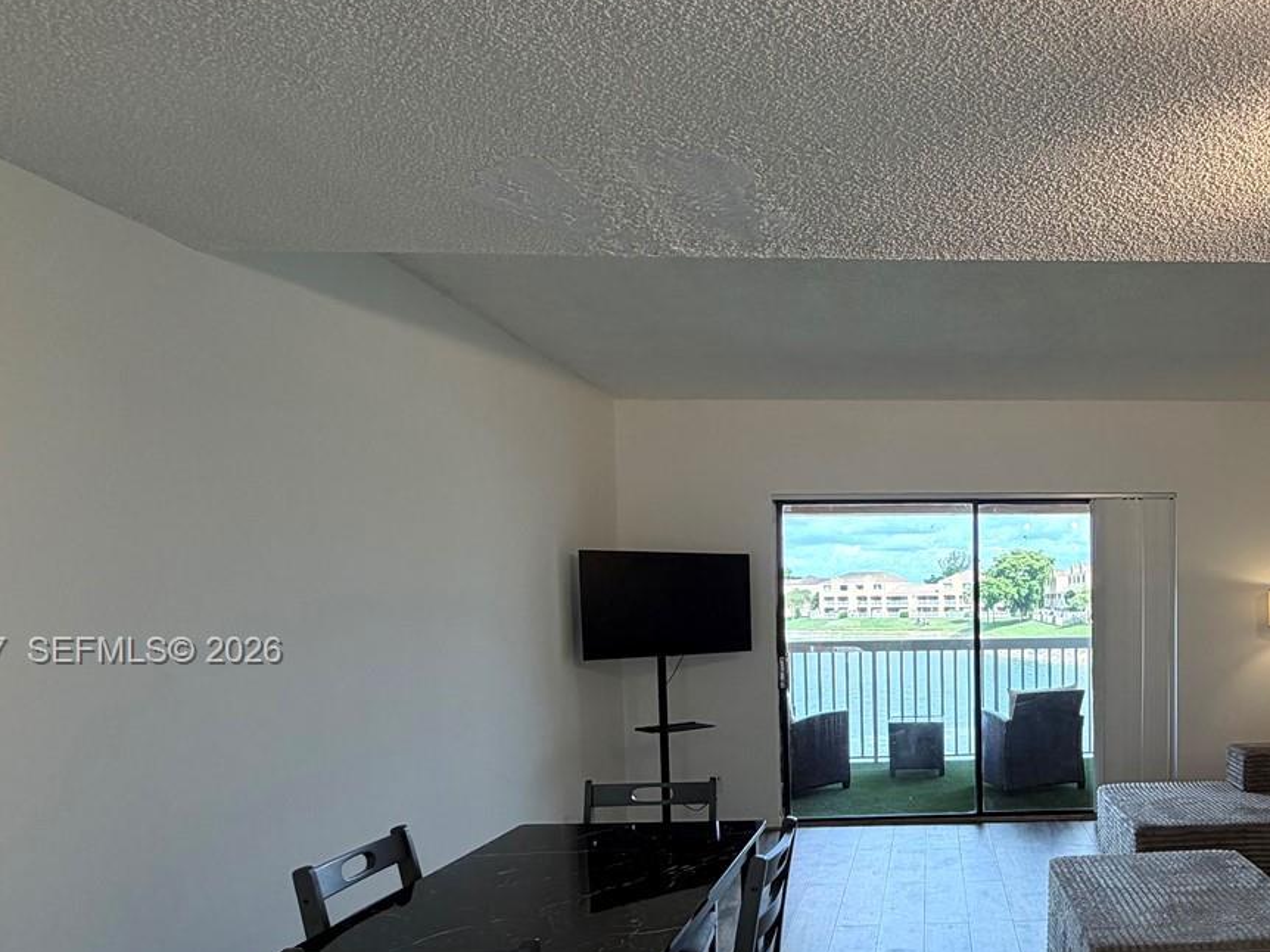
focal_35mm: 26
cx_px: 1002
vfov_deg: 51.8
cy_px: 653
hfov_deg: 62.1
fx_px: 954
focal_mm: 2.22
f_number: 2.2
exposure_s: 1/157
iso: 40
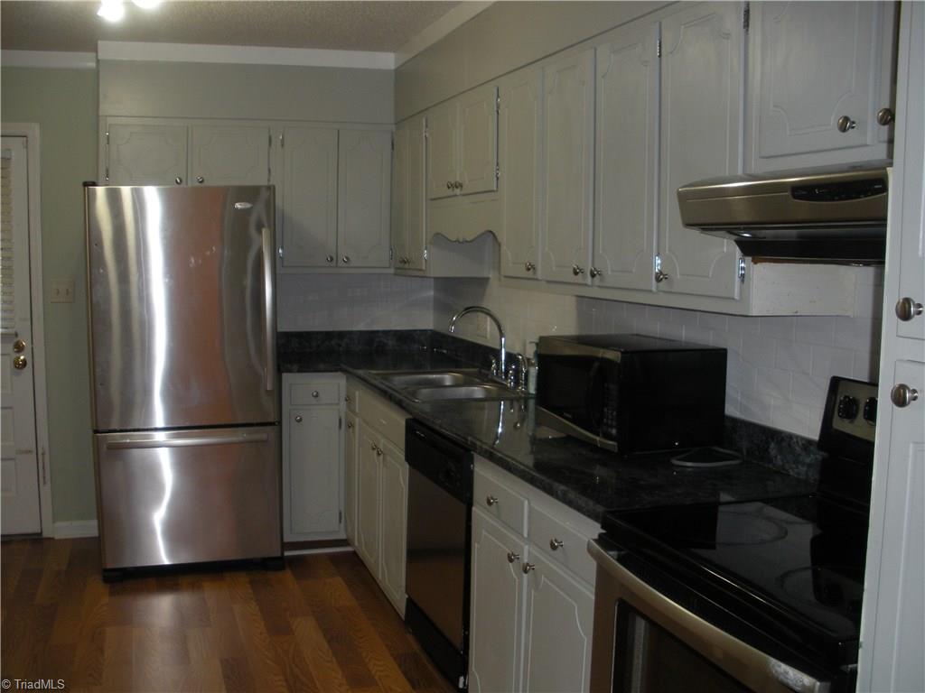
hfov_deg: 51.4
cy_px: 346
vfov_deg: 39.7
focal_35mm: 36
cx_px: 462
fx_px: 962
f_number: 3.5
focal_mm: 6.3
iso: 122
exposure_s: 1/30
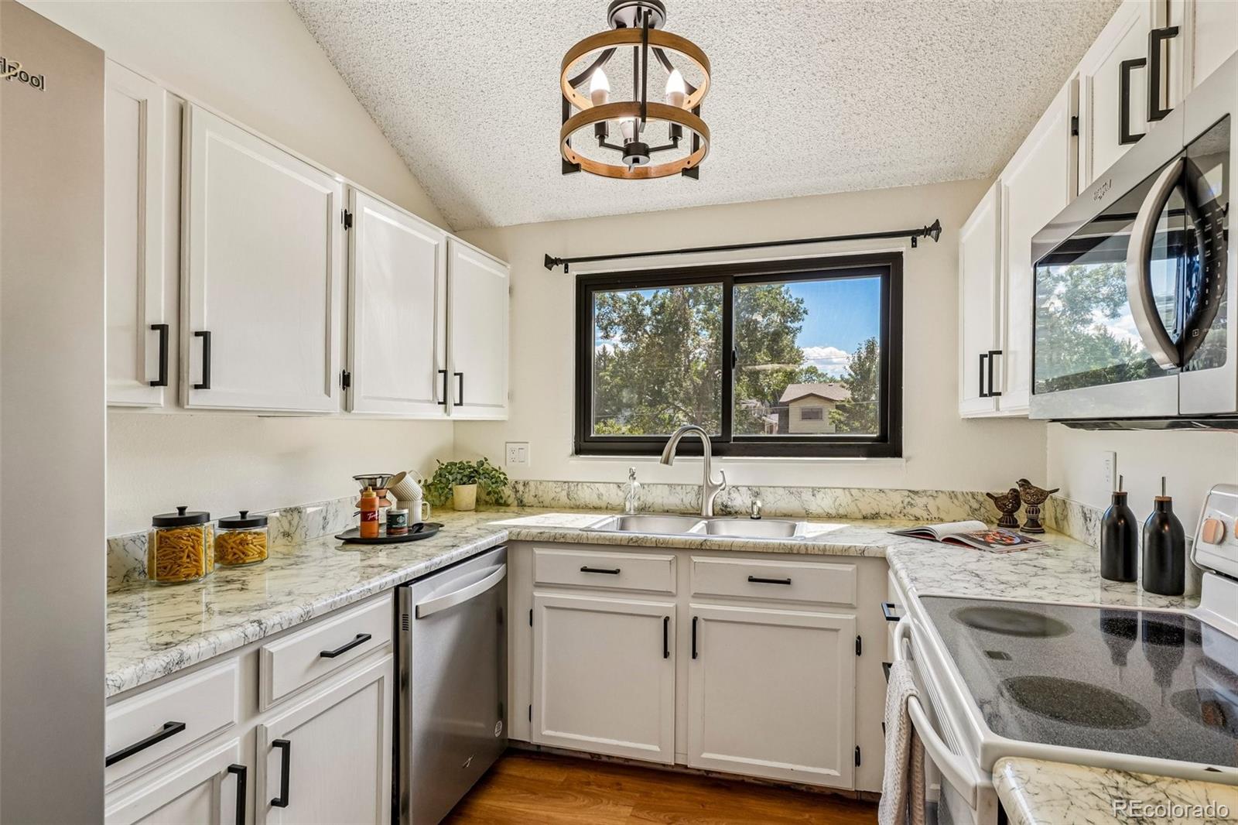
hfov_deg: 95.0
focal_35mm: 16
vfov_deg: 72.0
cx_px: 619
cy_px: 412
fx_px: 567
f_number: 8
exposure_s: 1/30
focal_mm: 11
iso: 125
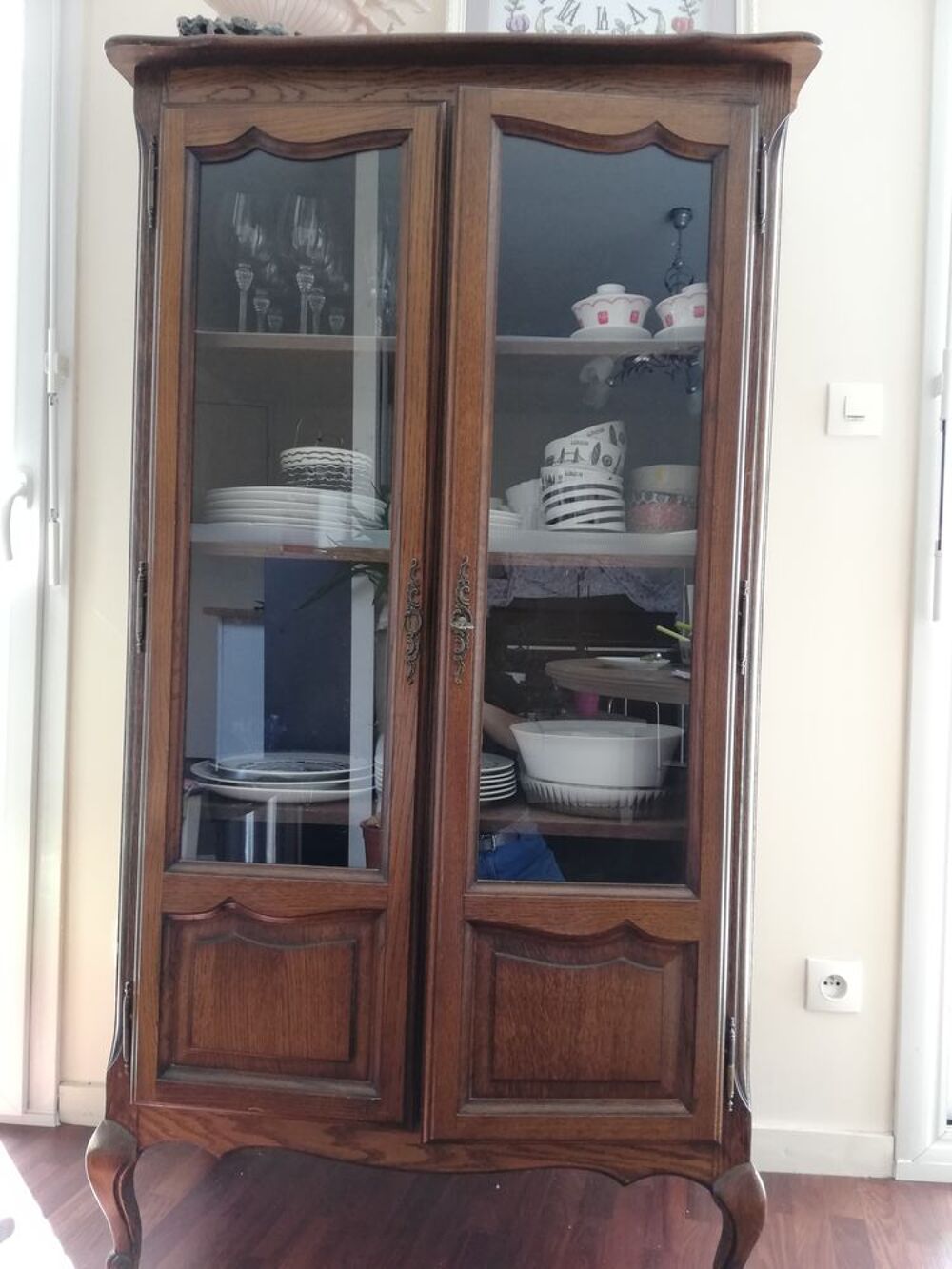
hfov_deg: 53.1
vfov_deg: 67.3
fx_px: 953
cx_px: 476
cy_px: 634
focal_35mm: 26
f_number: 2.2
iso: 250
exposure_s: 1/33.3
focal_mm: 3.81
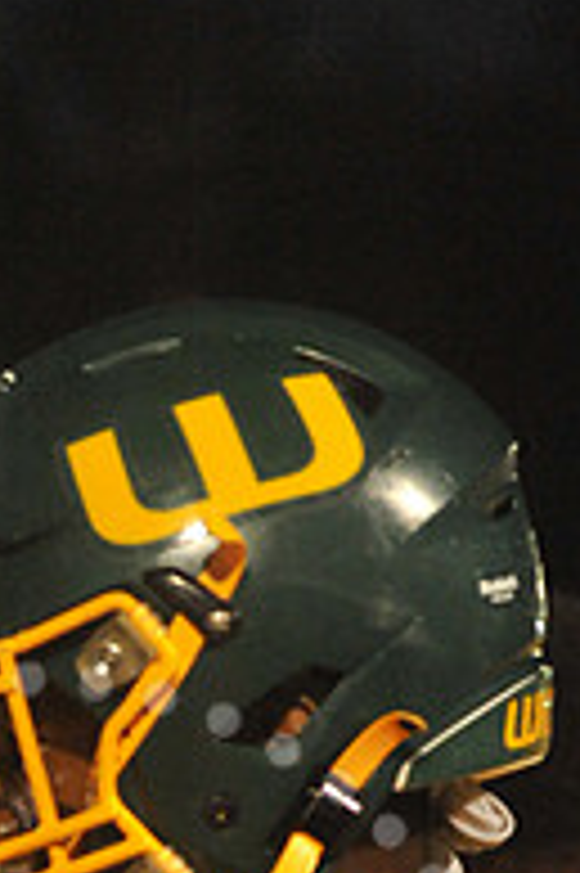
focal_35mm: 404
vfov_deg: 5.1
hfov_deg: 3.4
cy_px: 1202
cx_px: 18
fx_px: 9780
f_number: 5
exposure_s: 1/250
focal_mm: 135
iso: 6400
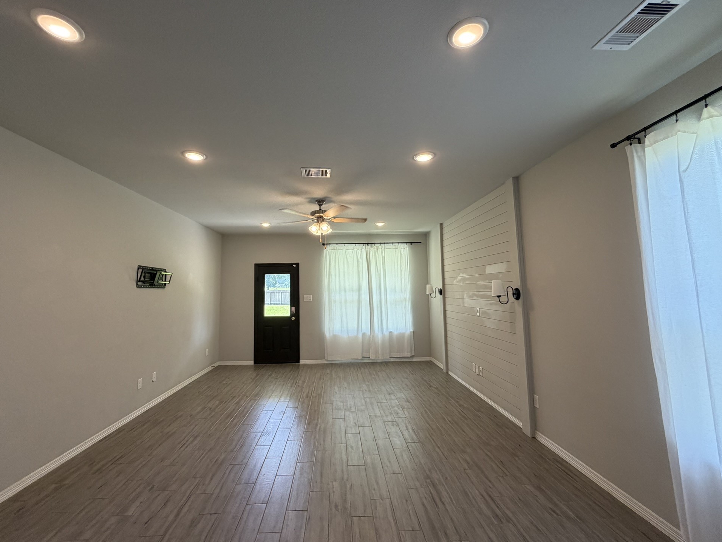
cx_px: 348
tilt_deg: +5.5
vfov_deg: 81.7
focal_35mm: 15
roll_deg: +0.1
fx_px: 313
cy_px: 256
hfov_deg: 98.1
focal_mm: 2.22
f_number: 2.2
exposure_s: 1/120
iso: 160
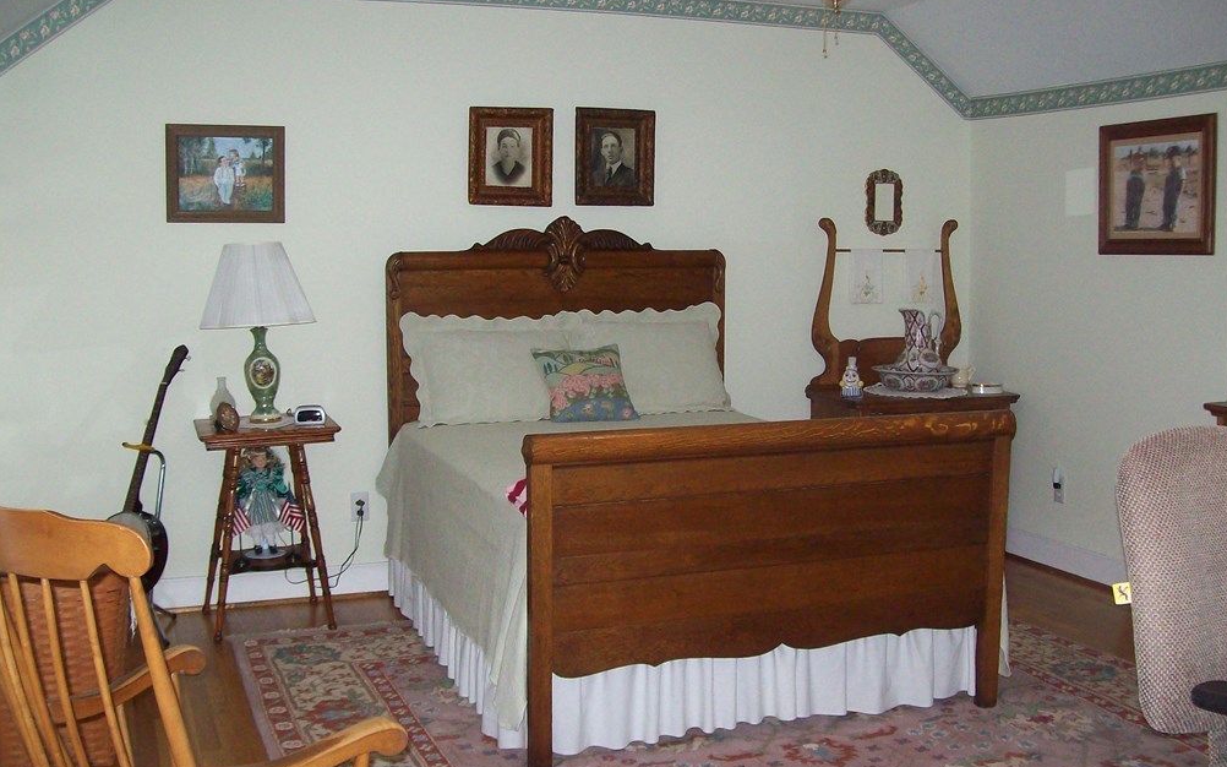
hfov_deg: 50.4
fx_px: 1304
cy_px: 402
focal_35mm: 39
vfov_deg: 32.8
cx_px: 606
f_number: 2.7
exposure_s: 1/64
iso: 200
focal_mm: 6
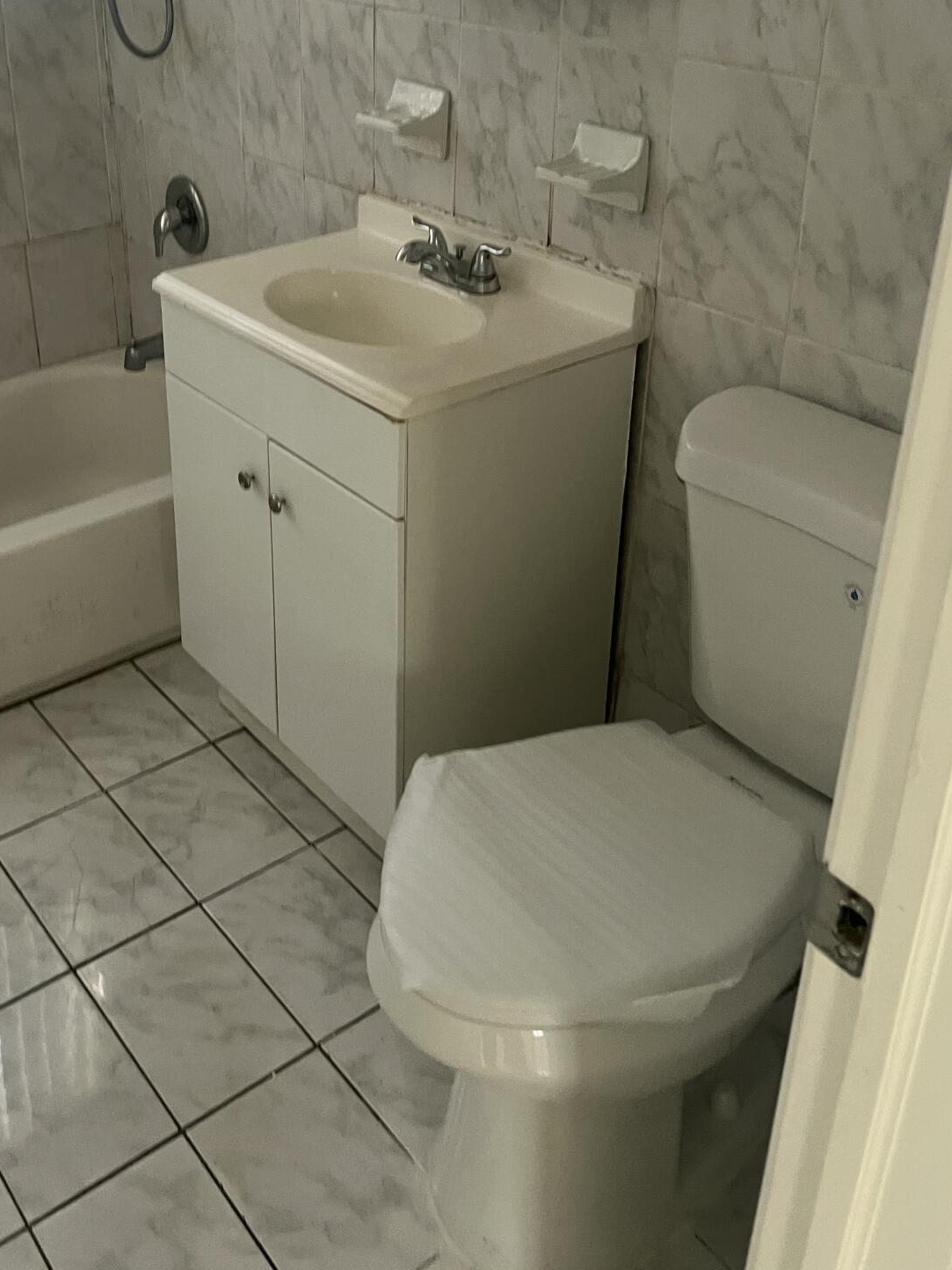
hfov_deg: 39.2
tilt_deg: -17.5
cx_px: 327
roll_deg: +1.9
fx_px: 1320
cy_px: 425
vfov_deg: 50.4
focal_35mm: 36
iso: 250
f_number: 1.5
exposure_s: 1/60
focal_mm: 5.7
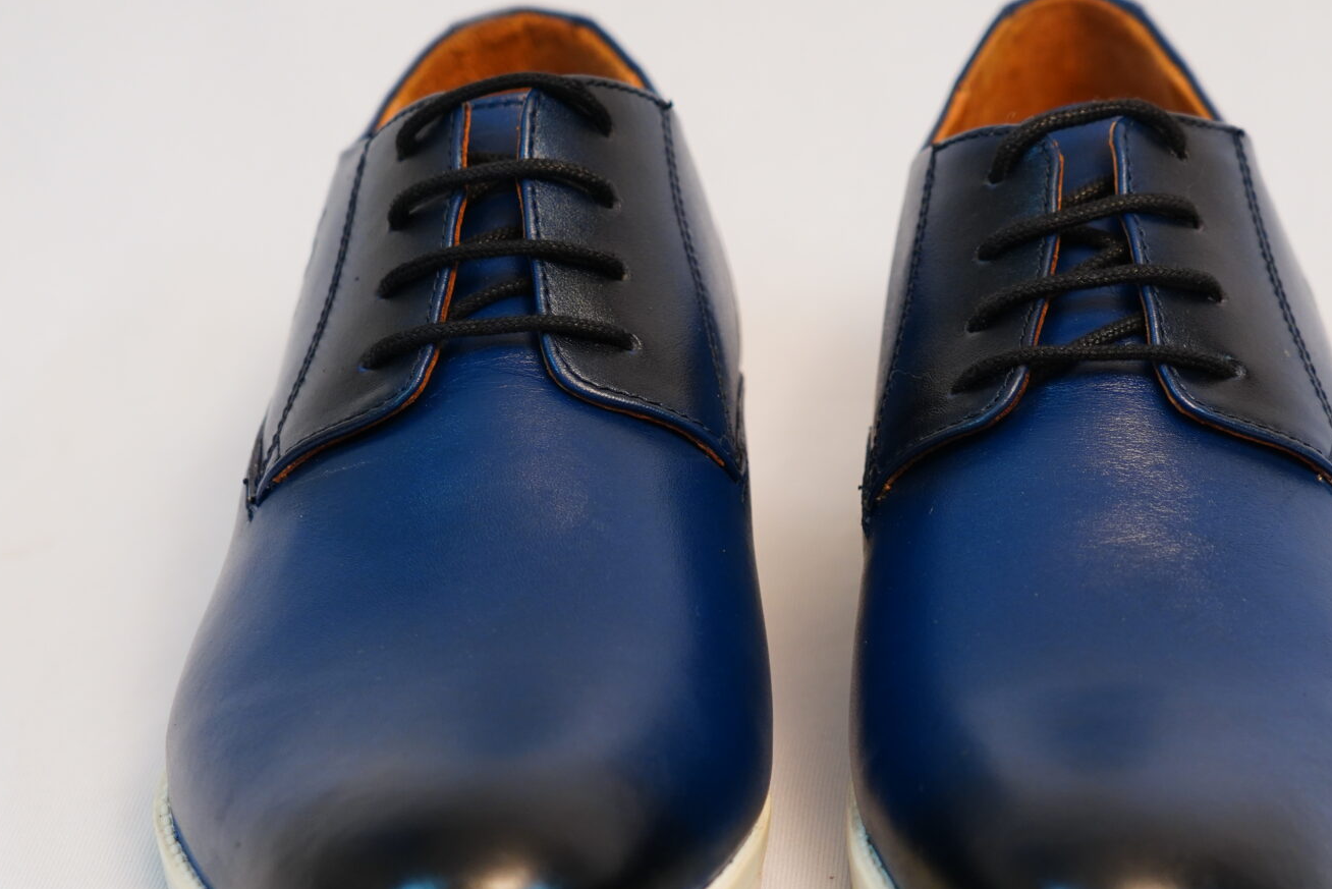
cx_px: 800
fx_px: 5070
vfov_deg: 10.0
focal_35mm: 137
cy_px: 600
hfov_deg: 15.0
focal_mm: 70
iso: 640
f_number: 5
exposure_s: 1/125
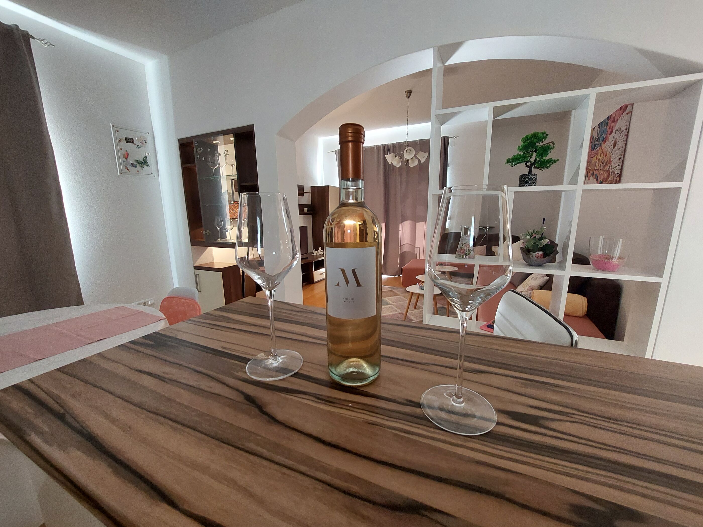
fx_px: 264
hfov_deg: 106.2
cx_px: 352
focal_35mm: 13
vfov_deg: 89.9
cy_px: 264
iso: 320
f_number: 2.2
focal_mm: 1.74
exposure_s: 1/25
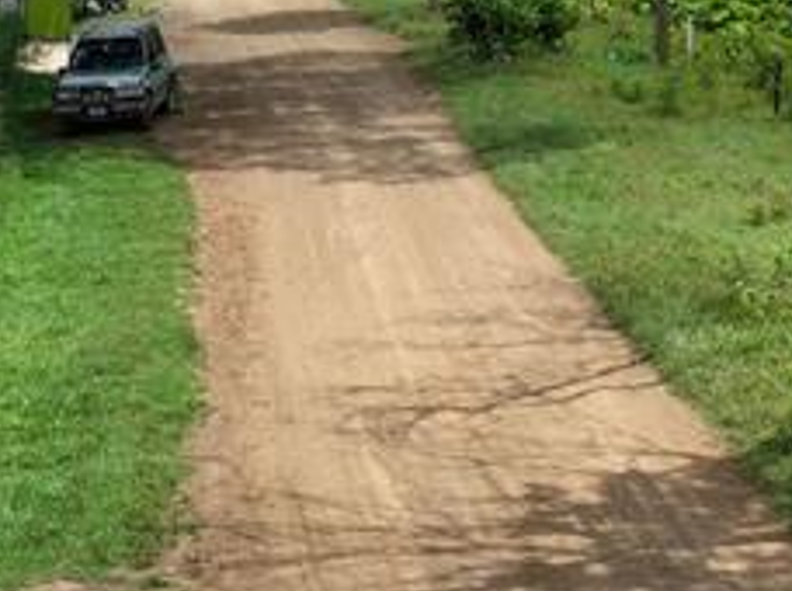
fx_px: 2466
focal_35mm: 108
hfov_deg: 18.2
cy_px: -189
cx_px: 330
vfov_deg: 13.2
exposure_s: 1/2500
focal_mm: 12.29
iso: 100
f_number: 2.8
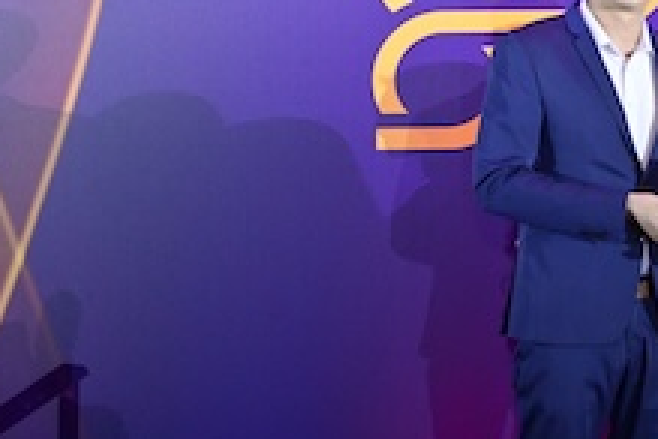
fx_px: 1919
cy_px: 209
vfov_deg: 13.0
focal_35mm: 105
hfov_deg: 17.8
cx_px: 919
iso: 1600
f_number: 4.5
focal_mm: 36
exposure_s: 1/250
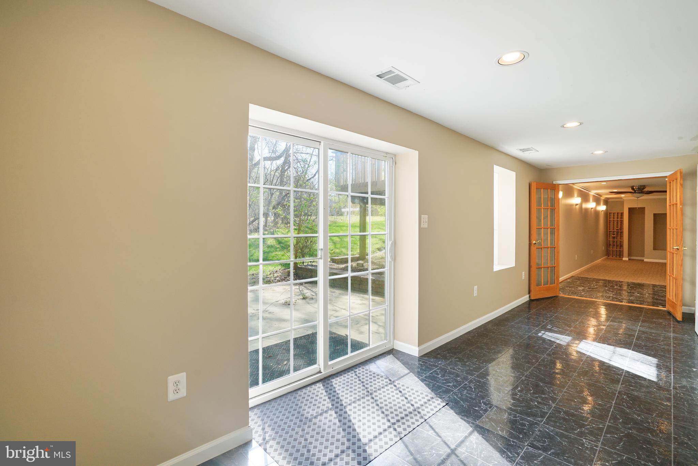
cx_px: 349
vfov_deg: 73.8
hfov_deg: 96.7
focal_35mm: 16
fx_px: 310
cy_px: 233
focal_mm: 16
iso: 320
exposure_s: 1/15
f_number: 8
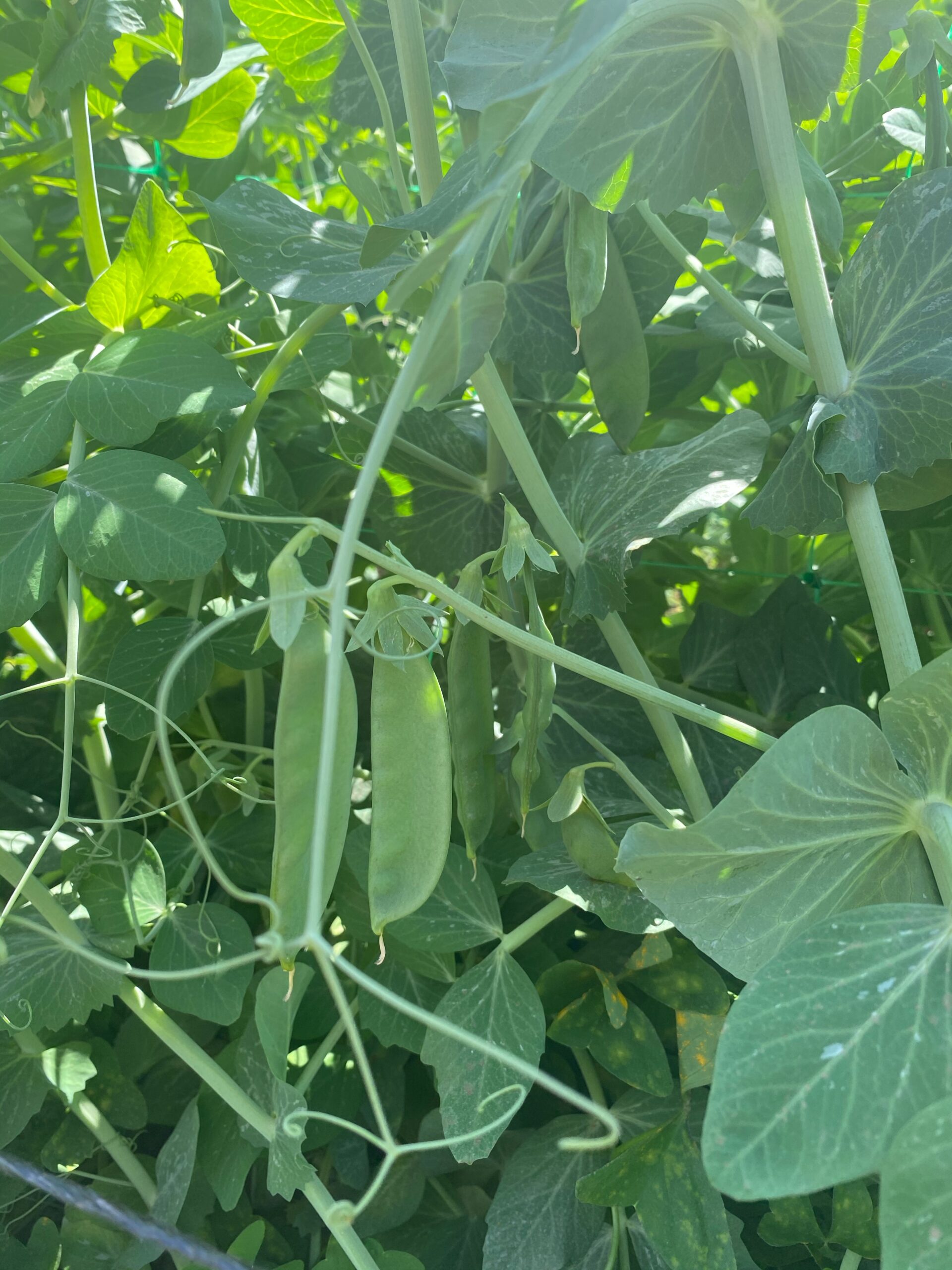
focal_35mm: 26
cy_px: 635
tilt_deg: -23.1
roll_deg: +5.2
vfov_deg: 67.3
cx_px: 476
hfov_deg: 53.1
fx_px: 953
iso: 32
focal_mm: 4.25
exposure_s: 1/237
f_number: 1.8
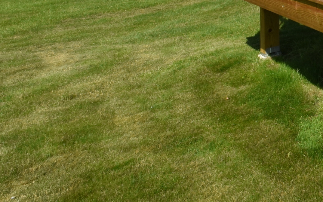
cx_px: 563
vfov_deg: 17.9
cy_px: -147
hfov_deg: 22.4
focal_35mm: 60
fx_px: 527
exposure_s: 1/400
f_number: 10
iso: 200
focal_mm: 11
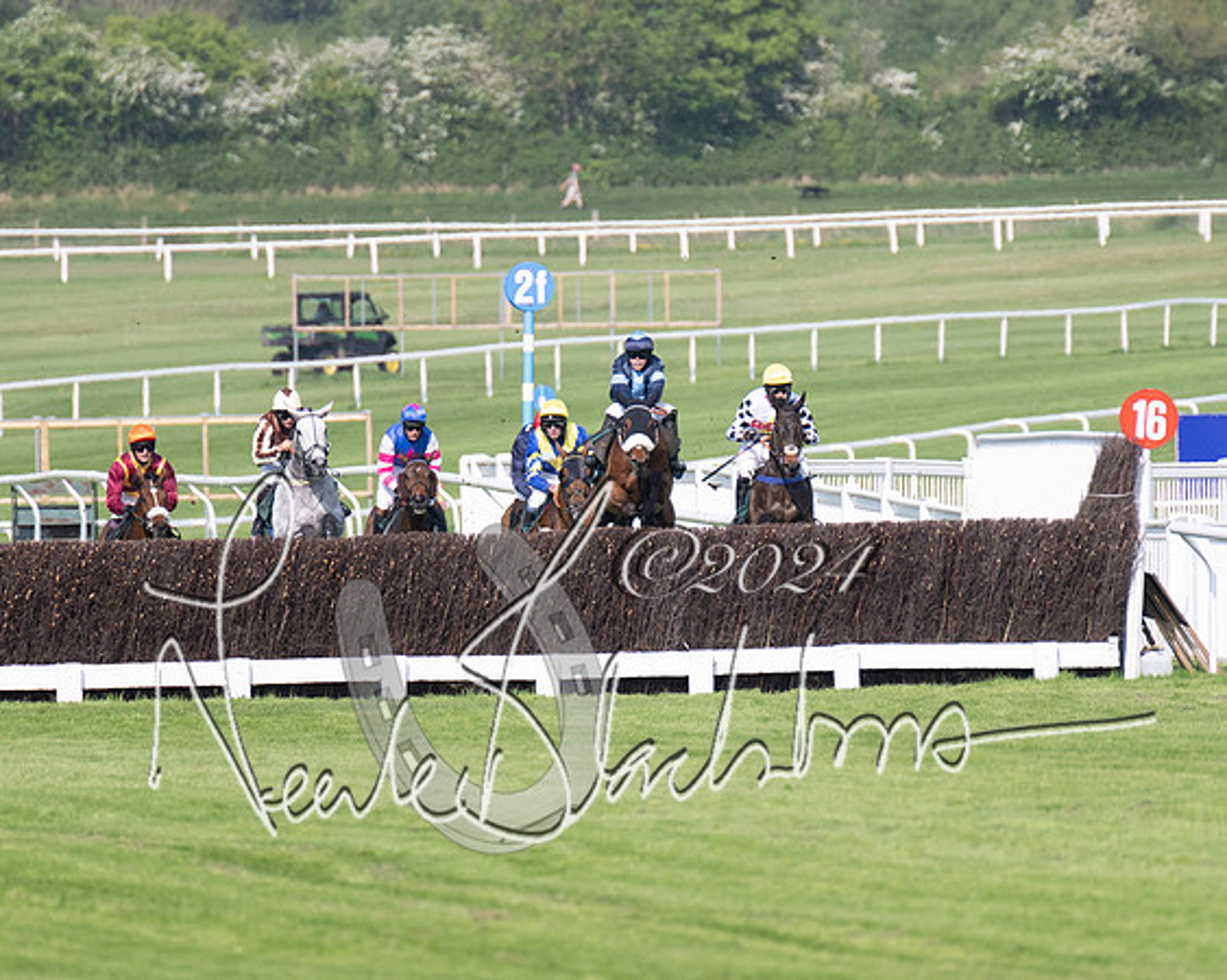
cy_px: 474
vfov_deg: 2.4
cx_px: 654
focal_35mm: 658
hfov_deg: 2.9
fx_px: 23874
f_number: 4
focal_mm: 280
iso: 400
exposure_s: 1/3200
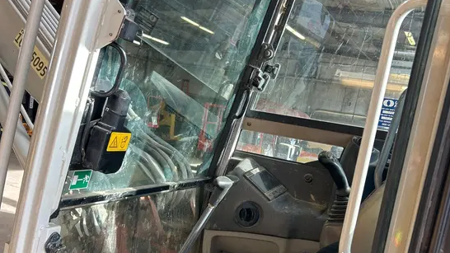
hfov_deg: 52.8
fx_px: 453
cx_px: 226
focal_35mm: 38
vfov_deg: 30.8
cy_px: 180
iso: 40
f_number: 1.5
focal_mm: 5.7
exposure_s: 1/140
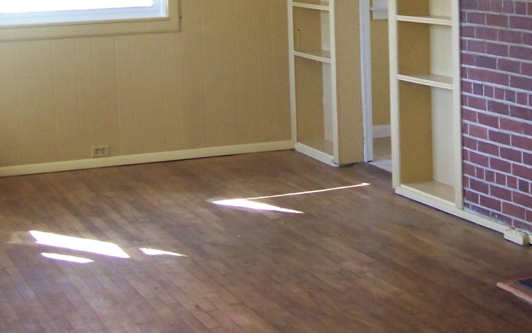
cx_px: 373
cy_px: 48
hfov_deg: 24.7
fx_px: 1203
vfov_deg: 15.6
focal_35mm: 83
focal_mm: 5.85
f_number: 2.8
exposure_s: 1/30
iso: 200
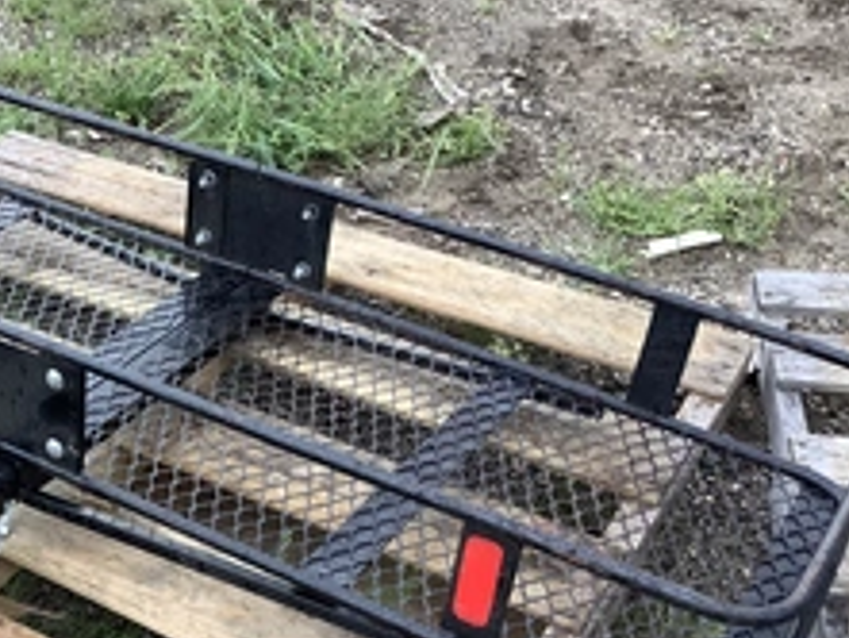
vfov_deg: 25.8
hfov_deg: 33.1
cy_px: 473
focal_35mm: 56
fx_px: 1374
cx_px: 142
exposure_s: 1/120
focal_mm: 3.3
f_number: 2.4
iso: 40
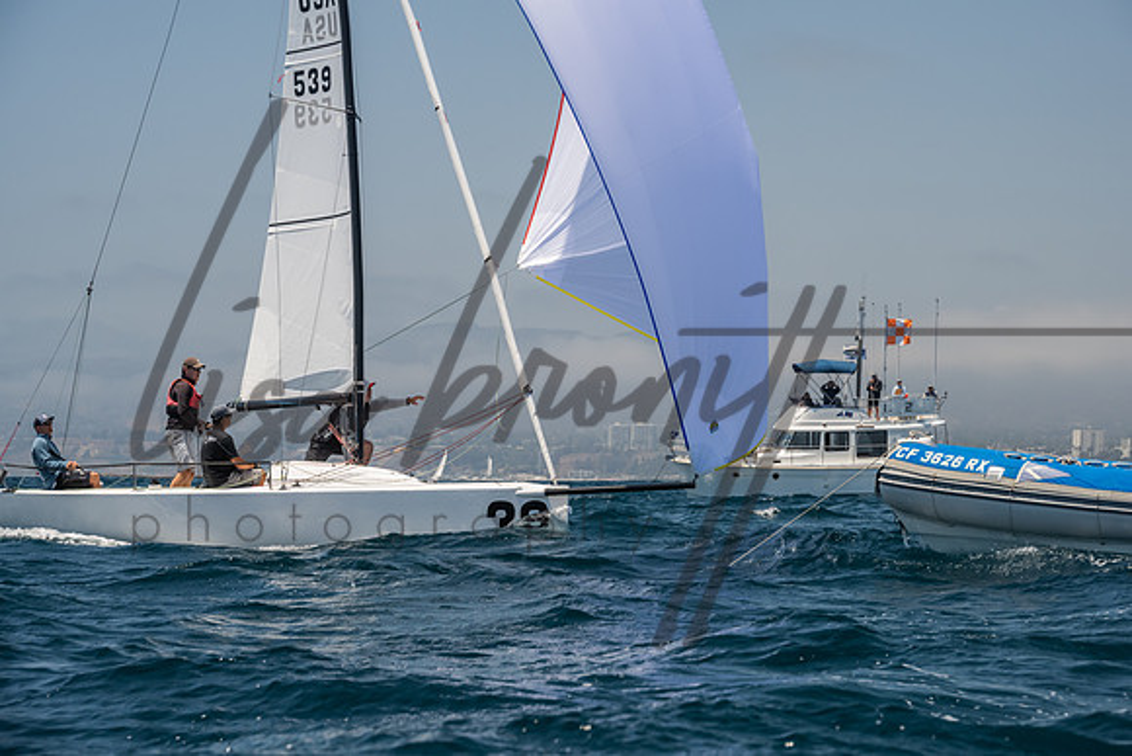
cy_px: 378
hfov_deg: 18.9
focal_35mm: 108
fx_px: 3394
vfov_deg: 12.7
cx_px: 578
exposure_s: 1/640
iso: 640
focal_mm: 104
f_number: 9
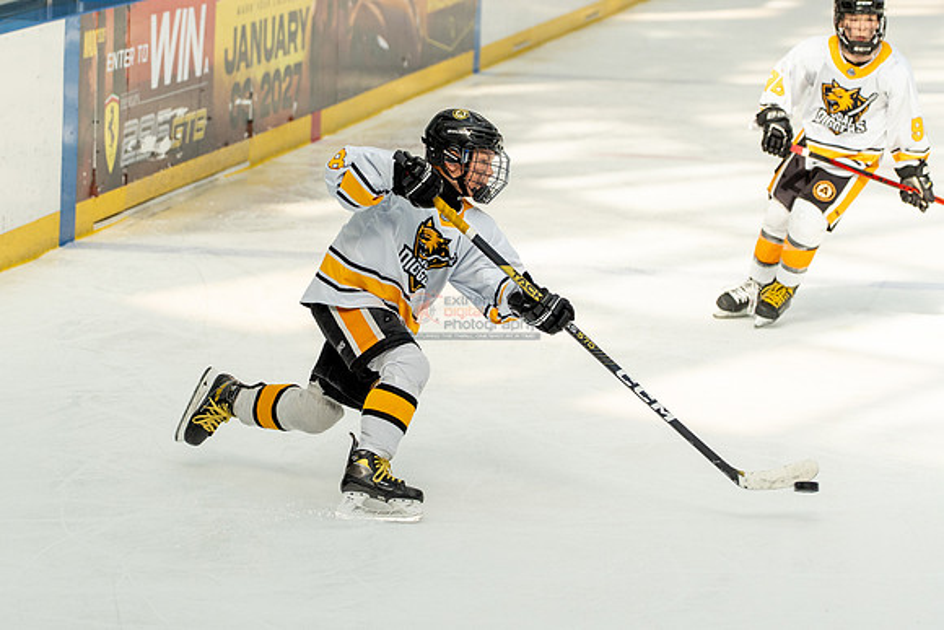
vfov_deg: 7.4
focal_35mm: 185
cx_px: 417
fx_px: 4848
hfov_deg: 11.1
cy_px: 321
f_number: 3.5
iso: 800
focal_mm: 102
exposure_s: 1/1600
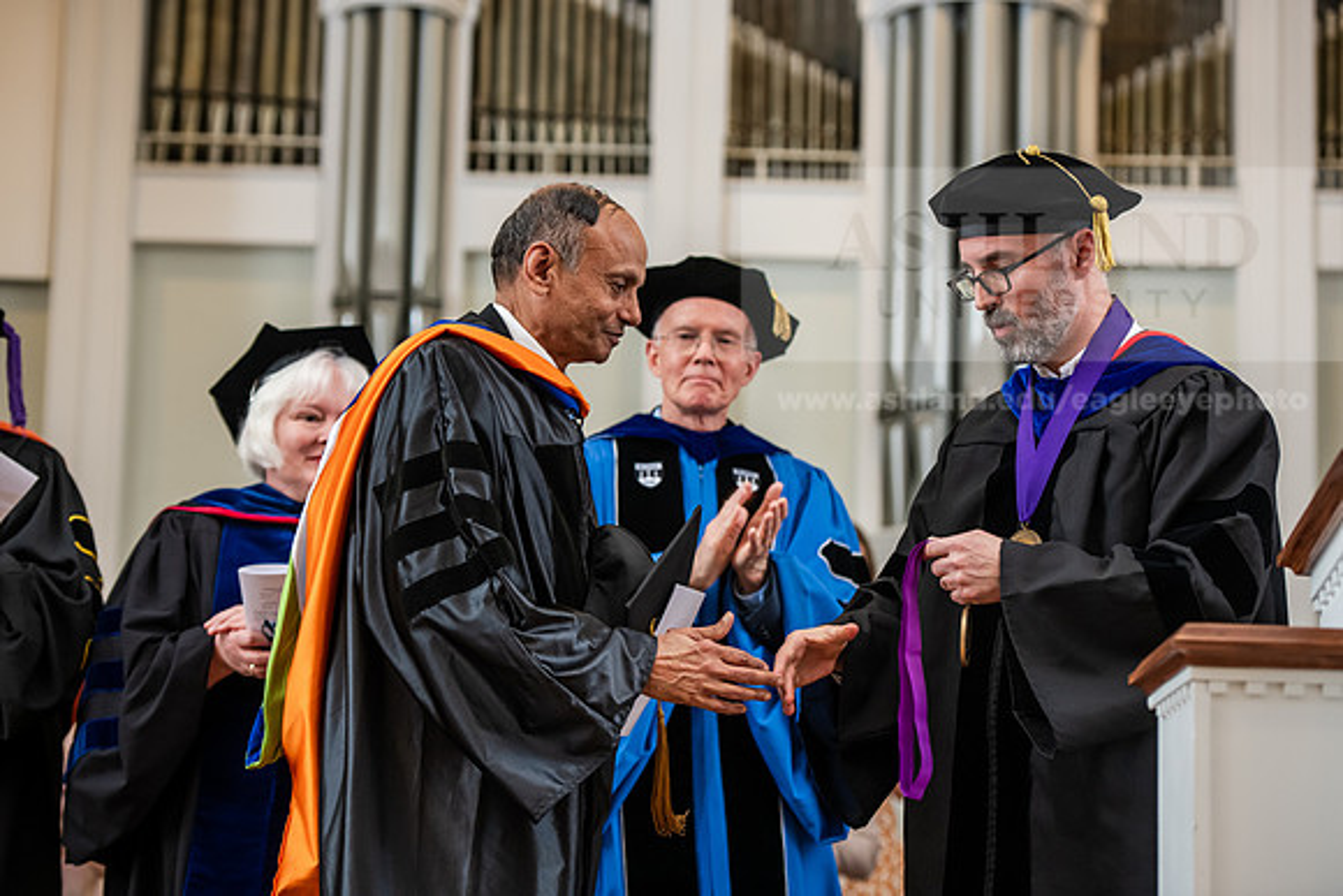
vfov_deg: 13.7
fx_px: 3731
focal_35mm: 100
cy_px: 448
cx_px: 672
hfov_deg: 20.4
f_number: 3.5
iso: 1250
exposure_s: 1/200
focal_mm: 100
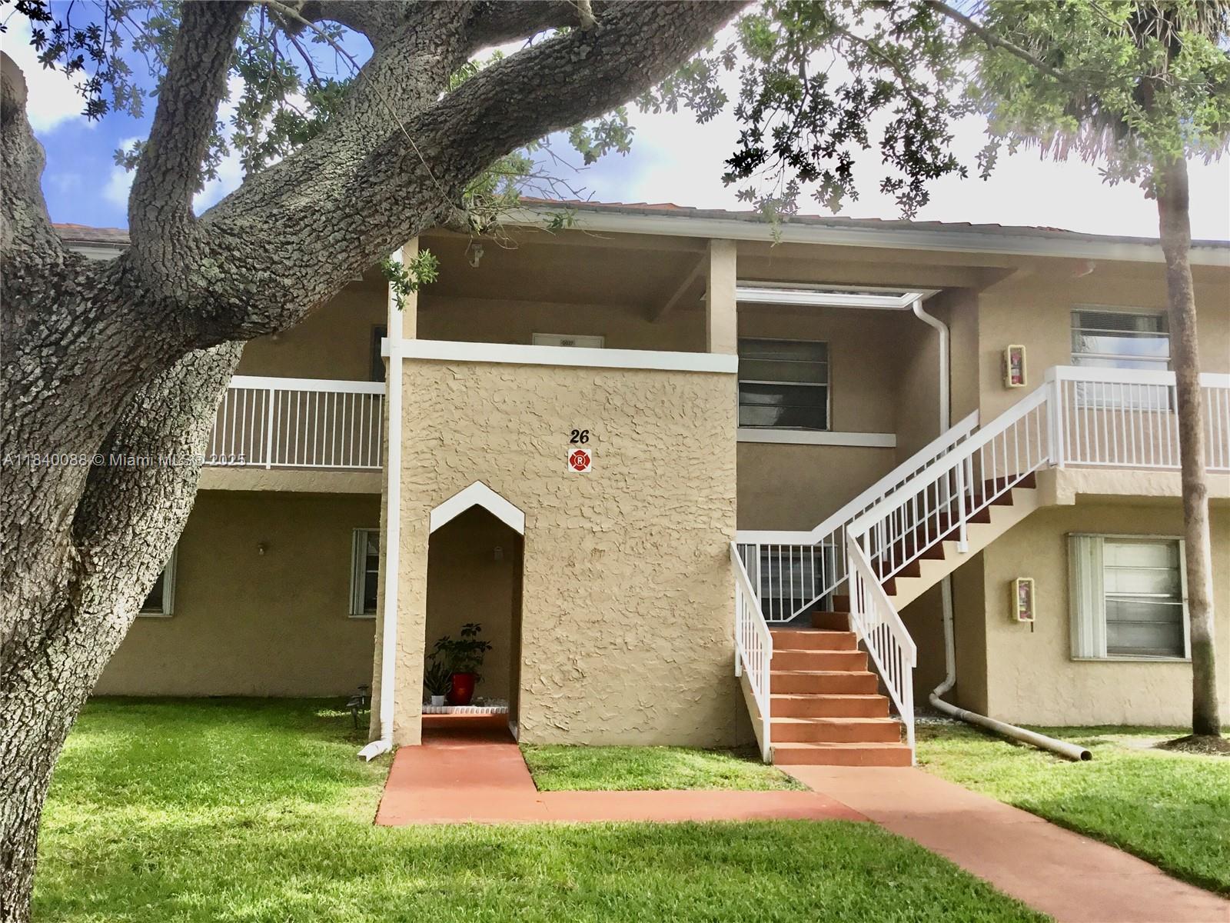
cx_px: 615
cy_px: 462
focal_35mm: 31
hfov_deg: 58.4
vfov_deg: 45.4
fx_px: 1102
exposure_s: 1/422
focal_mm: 3.3
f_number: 2.4
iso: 25
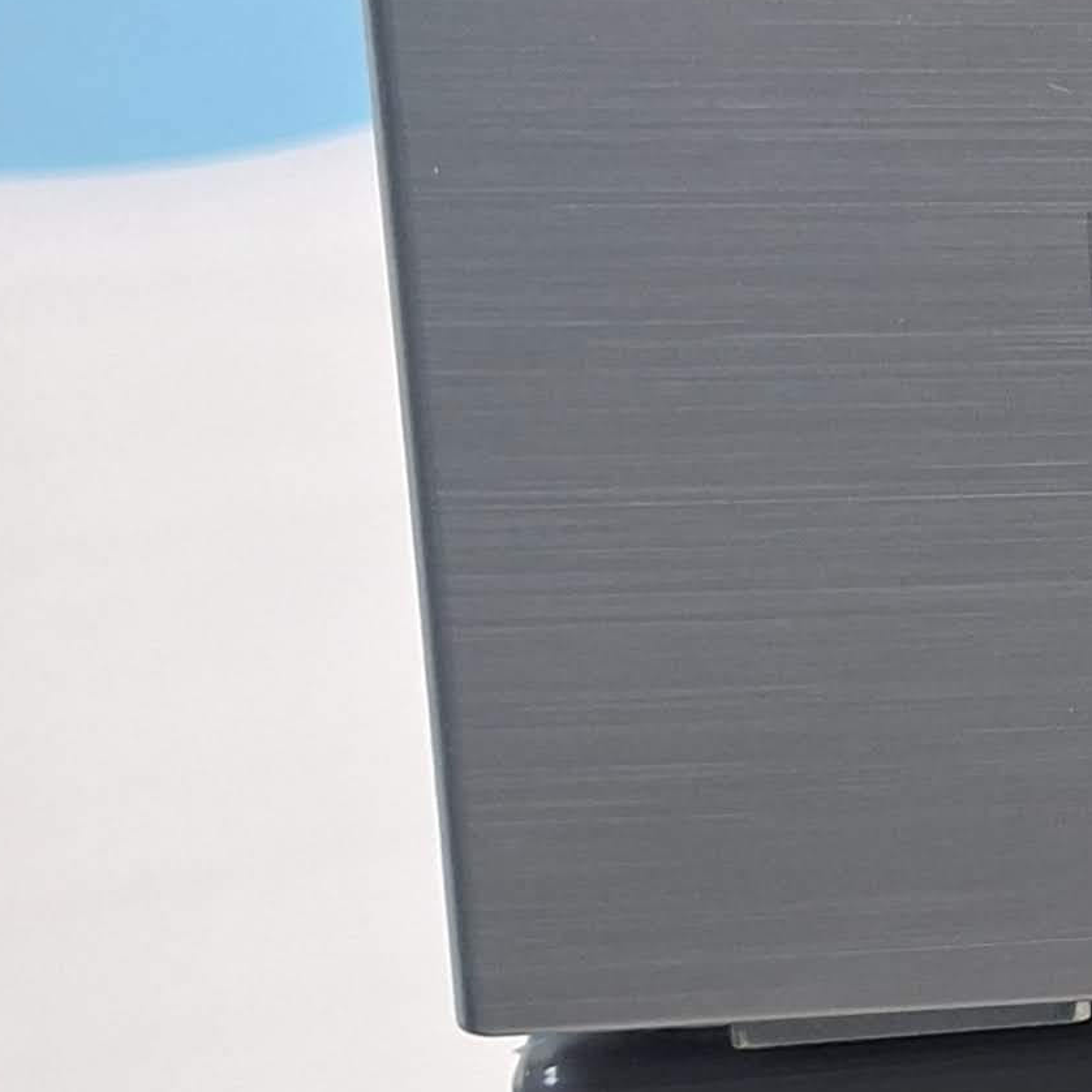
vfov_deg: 17.9
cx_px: 2277
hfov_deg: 14.4
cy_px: 416
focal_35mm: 97
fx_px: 3462
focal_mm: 5.54
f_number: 1.8
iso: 250
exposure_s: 1/60
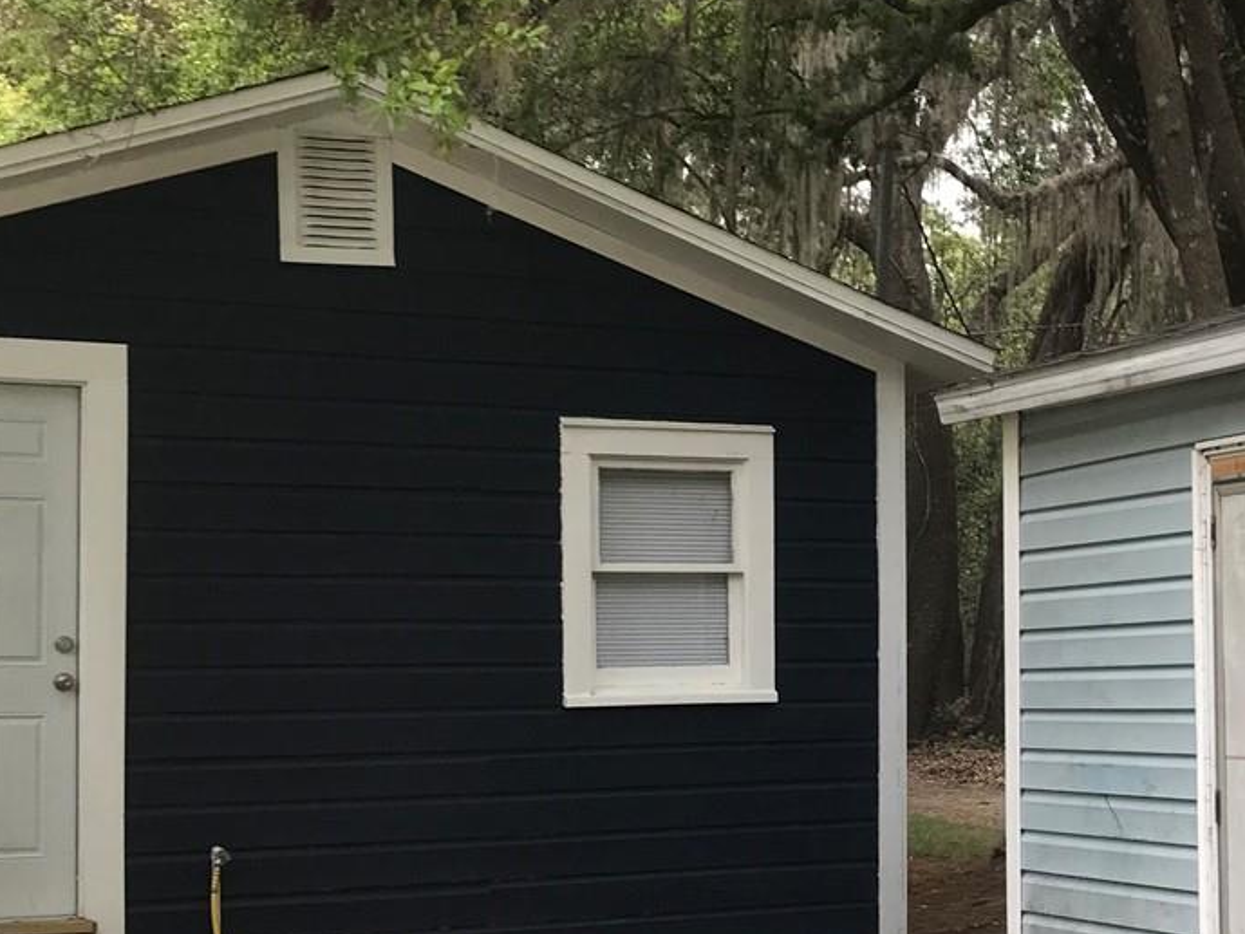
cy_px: 625
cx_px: 914
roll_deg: +0.6
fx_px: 2338
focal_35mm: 65
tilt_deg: +1.6
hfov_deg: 29.4
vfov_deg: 22.5
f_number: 1.8
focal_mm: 3.99
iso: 32
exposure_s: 1/120
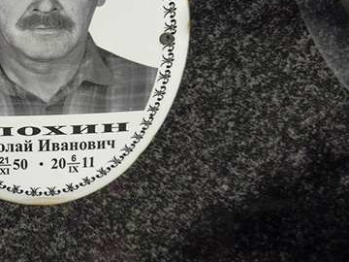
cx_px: -31
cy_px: 79
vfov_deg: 13.3
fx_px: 1119
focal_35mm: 111
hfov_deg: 17.2
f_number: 1.7
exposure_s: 1/2317
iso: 50
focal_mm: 4.71
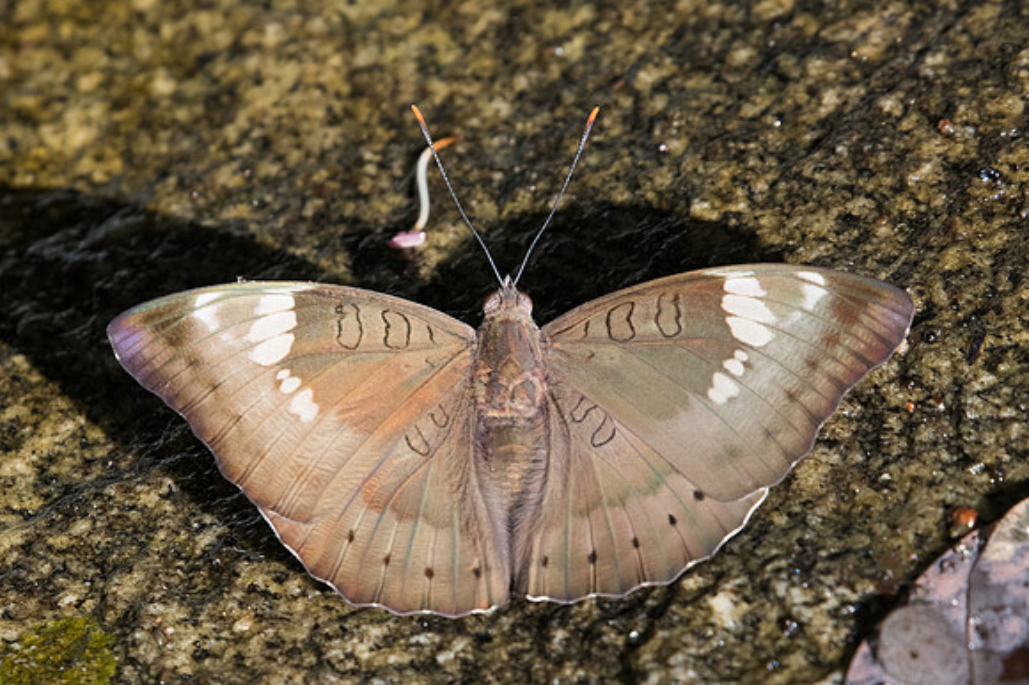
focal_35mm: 837
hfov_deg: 2.5
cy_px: 370
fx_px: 23909
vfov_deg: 1.6
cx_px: 527
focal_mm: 400
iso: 1000
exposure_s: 1/500
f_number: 10
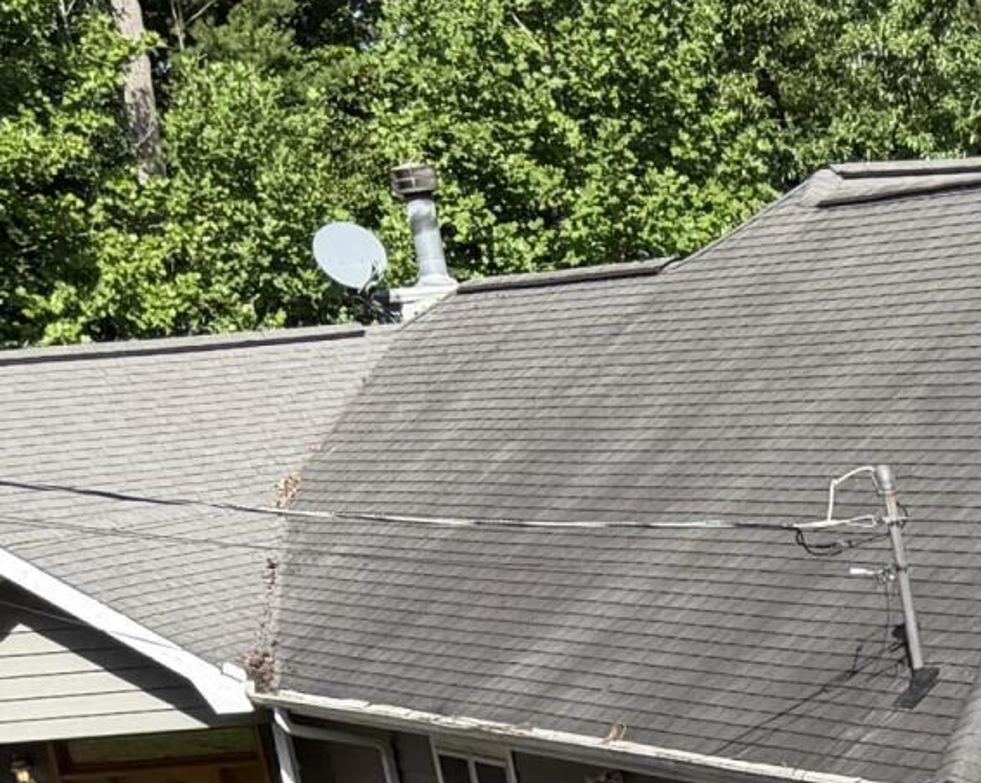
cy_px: 1481
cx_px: 1806
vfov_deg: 11.4
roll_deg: +4.1
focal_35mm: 124
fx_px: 3598
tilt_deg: -19.7
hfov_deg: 13.7
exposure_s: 1/2169
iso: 100
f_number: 1.78
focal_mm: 6.76
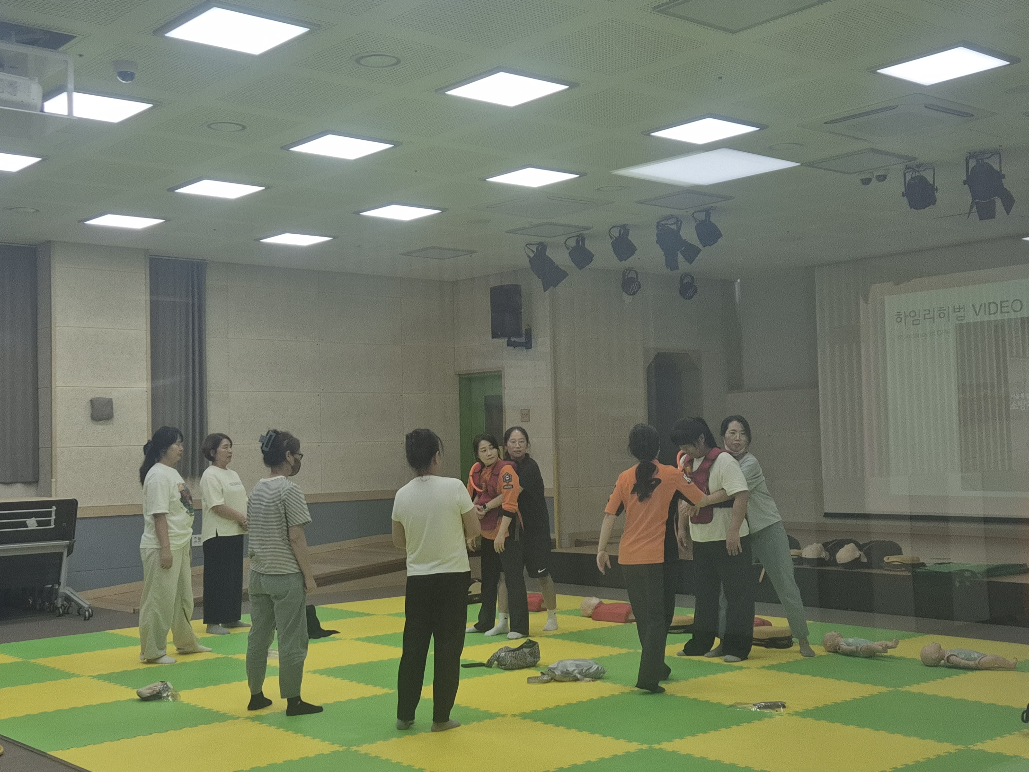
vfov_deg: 58.9
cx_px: 514
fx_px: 684
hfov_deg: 73.9
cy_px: 386
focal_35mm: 23
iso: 25
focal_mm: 5.4
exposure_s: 1/132
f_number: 1.8
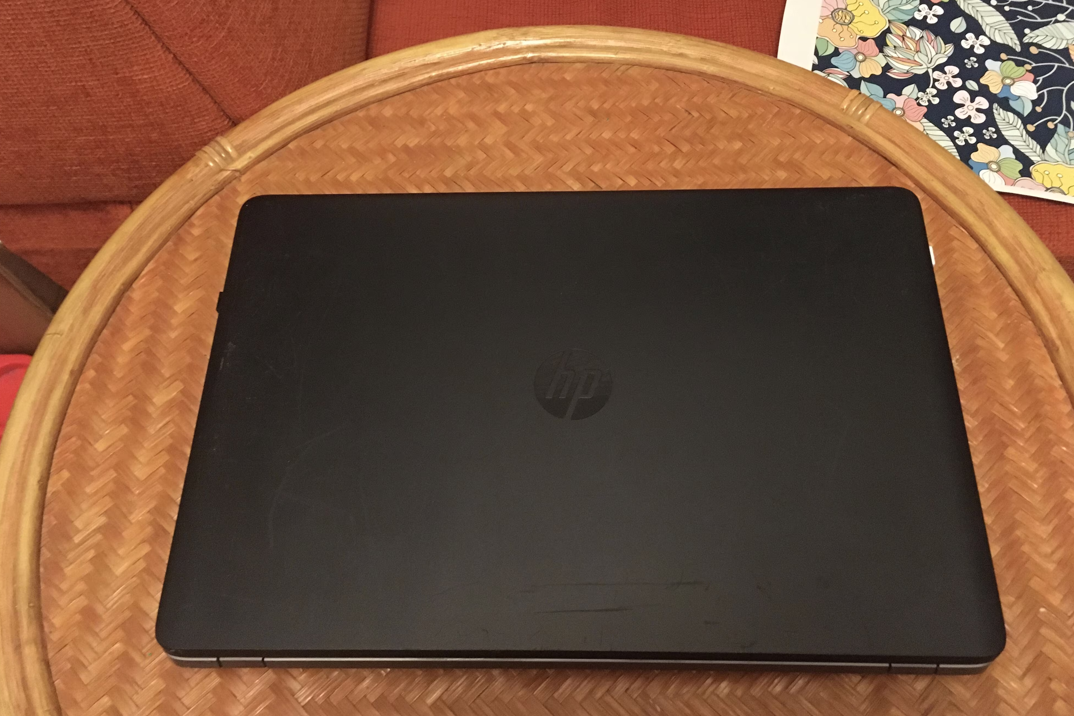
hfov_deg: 60.3
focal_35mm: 31
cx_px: 544
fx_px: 925
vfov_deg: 42.3
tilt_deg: -63.3
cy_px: 343
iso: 640
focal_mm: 4.15
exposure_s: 1/17
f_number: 2.2
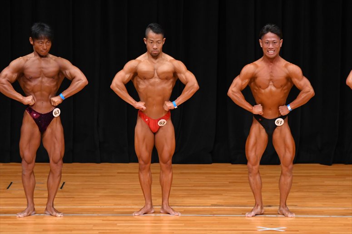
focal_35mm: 285
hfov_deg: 7.2
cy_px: 117
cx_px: 176
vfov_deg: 4.8
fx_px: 2785
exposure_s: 1/400
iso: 3200
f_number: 5.6
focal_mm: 190
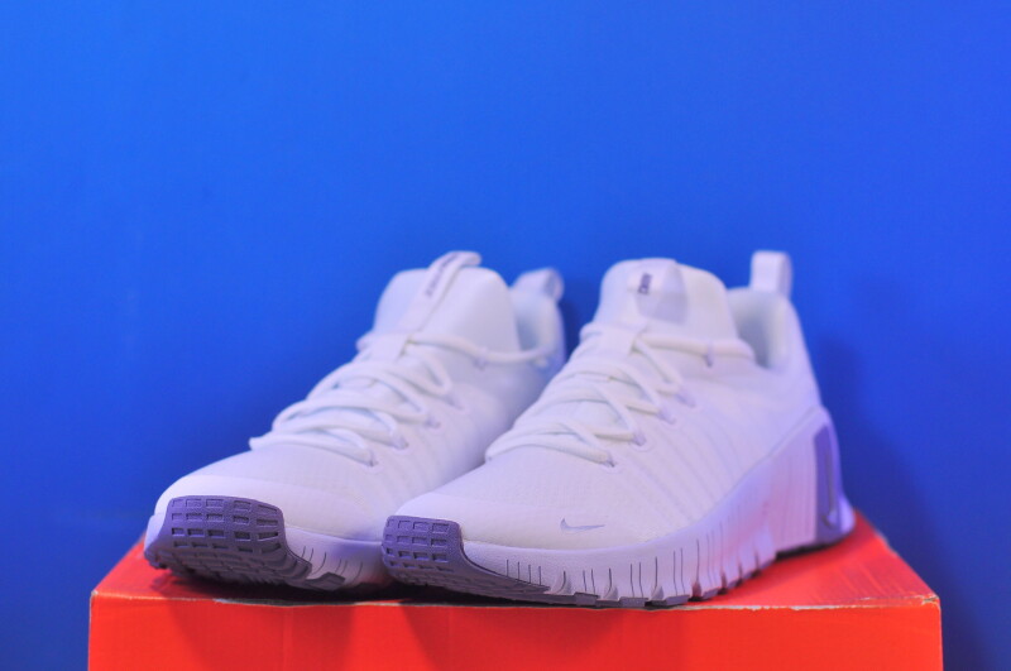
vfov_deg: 18.1
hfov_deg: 27.0
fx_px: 2103
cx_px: 506
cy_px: 336
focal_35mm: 75
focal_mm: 50
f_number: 2.8
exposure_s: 1/320
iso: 250
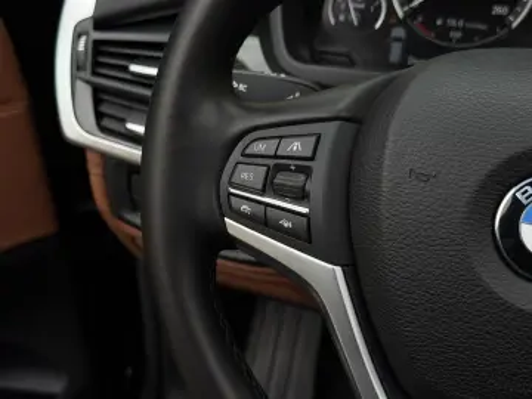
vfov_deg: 30.3
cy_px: 200
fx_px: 738
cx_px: 266
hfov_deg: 39.7
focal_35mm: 48
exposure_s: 1/762
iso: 64
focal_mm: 6.76
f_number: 1.78
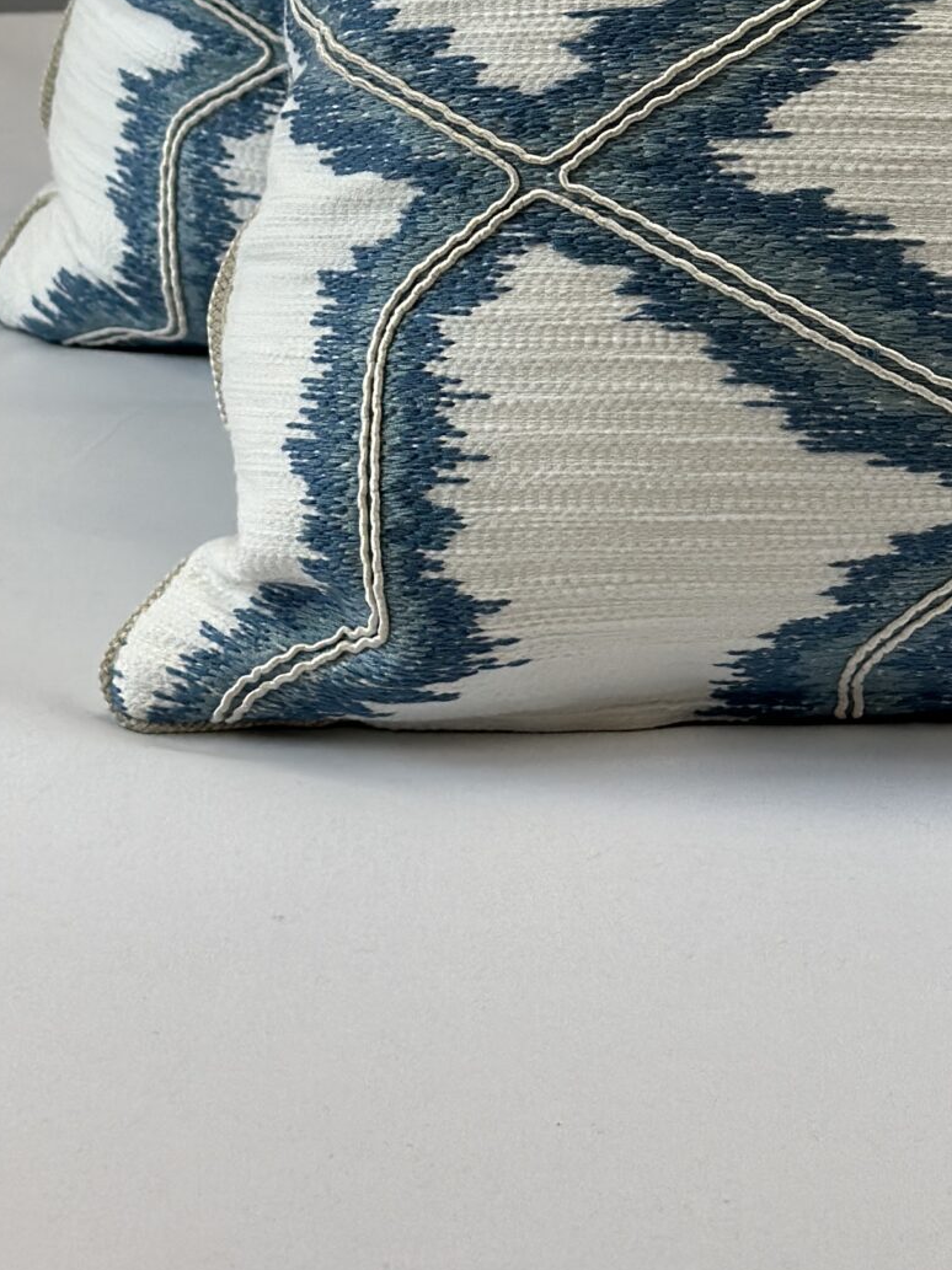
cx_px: 1012
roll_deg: -0.4
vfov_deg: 16.1
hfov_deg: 12.3
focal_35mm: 119
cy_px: -90
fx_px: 4366
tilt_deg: -12.5
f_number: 1.78
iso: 80
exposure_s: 1/349
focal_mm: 6.86
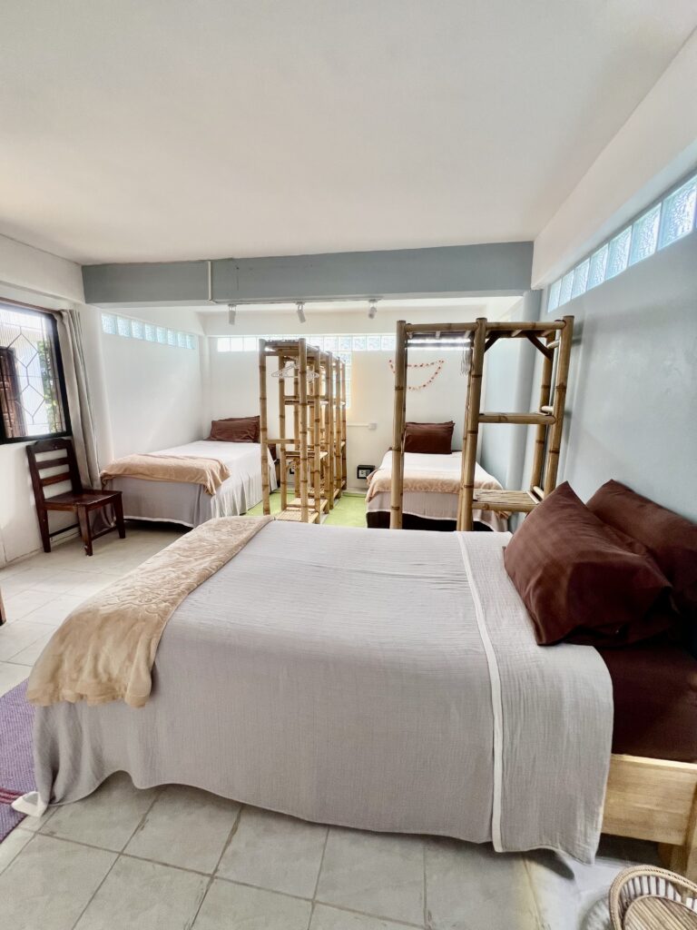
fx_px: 349
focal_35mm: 13
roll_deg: -0.6
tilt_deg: -10.5
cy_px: 465
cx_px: 348
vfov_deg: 106.2
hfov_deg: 89.9
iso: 50
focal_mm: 1.57
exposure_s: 1/99
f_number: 1.8
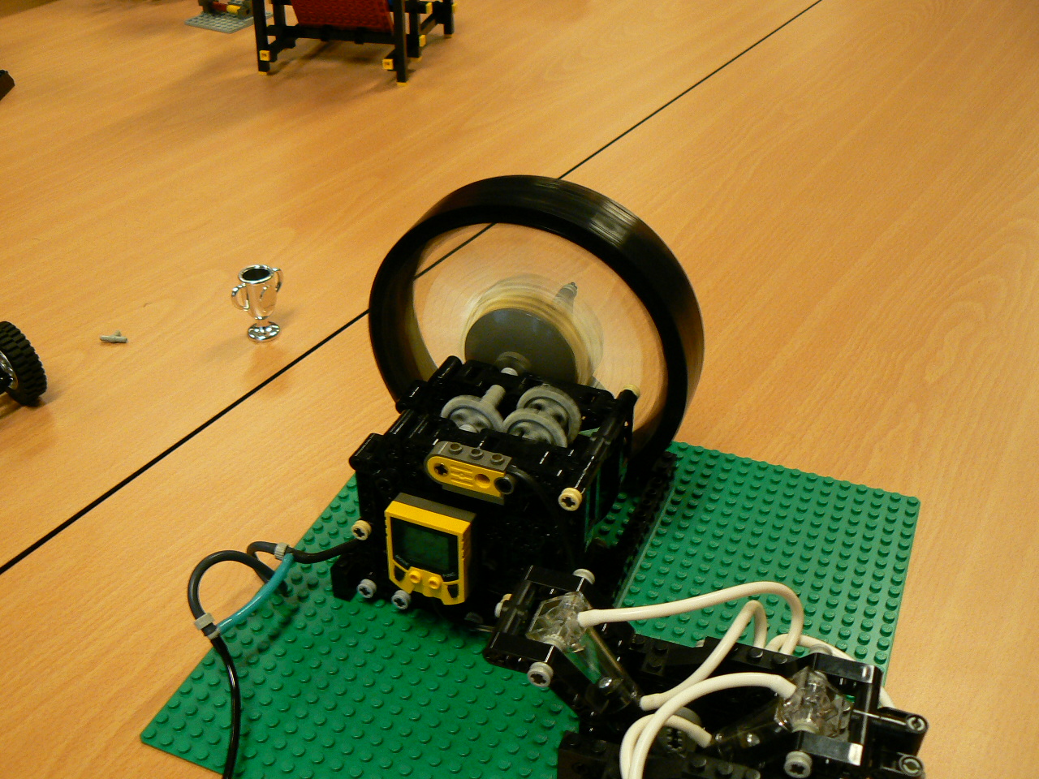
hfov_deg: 50.1
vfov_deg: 38.7
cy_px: 390
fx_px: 1111
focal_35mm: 37
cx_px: 520
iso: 200
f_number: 2.8
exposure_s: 1/30
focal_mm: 6
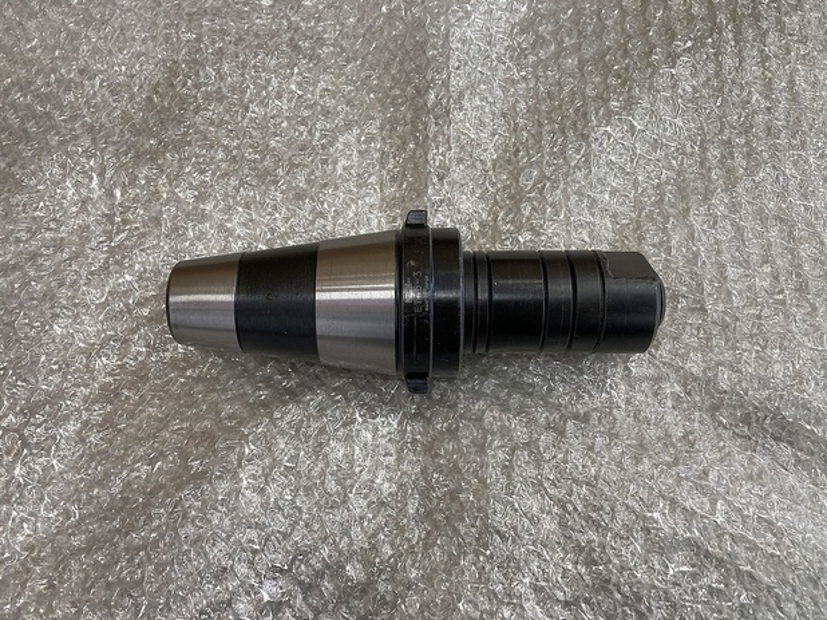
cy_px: 304
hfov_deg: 61.7
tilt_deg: -70.6
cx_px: 400
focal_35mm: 29
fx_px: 693
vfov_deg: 48.2
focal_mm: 3.99
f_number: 1.8
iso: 160
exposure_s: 1/60
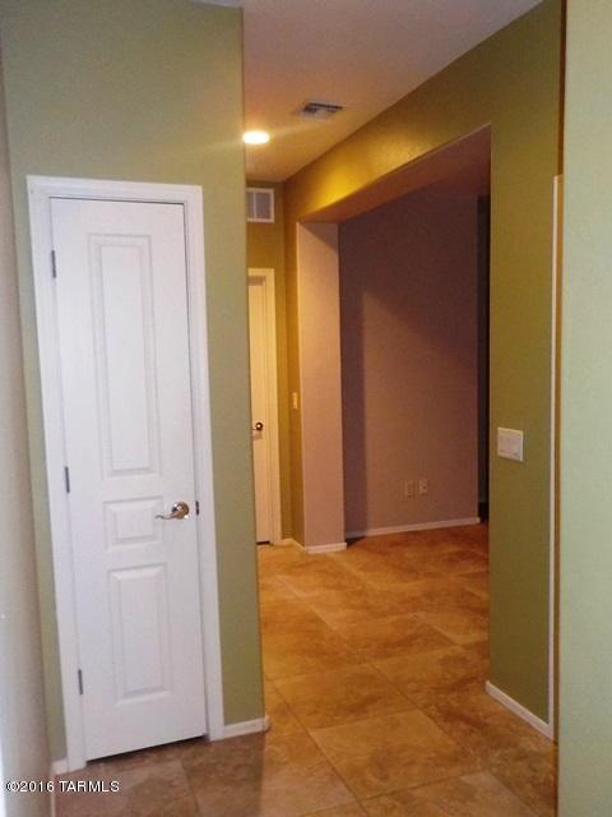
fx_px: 707
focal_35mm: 30
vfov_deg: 60.0
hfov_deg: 46.8
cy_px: 408
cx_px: 306
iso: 640
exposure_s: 1/15
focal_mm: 4.1
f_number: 3.3
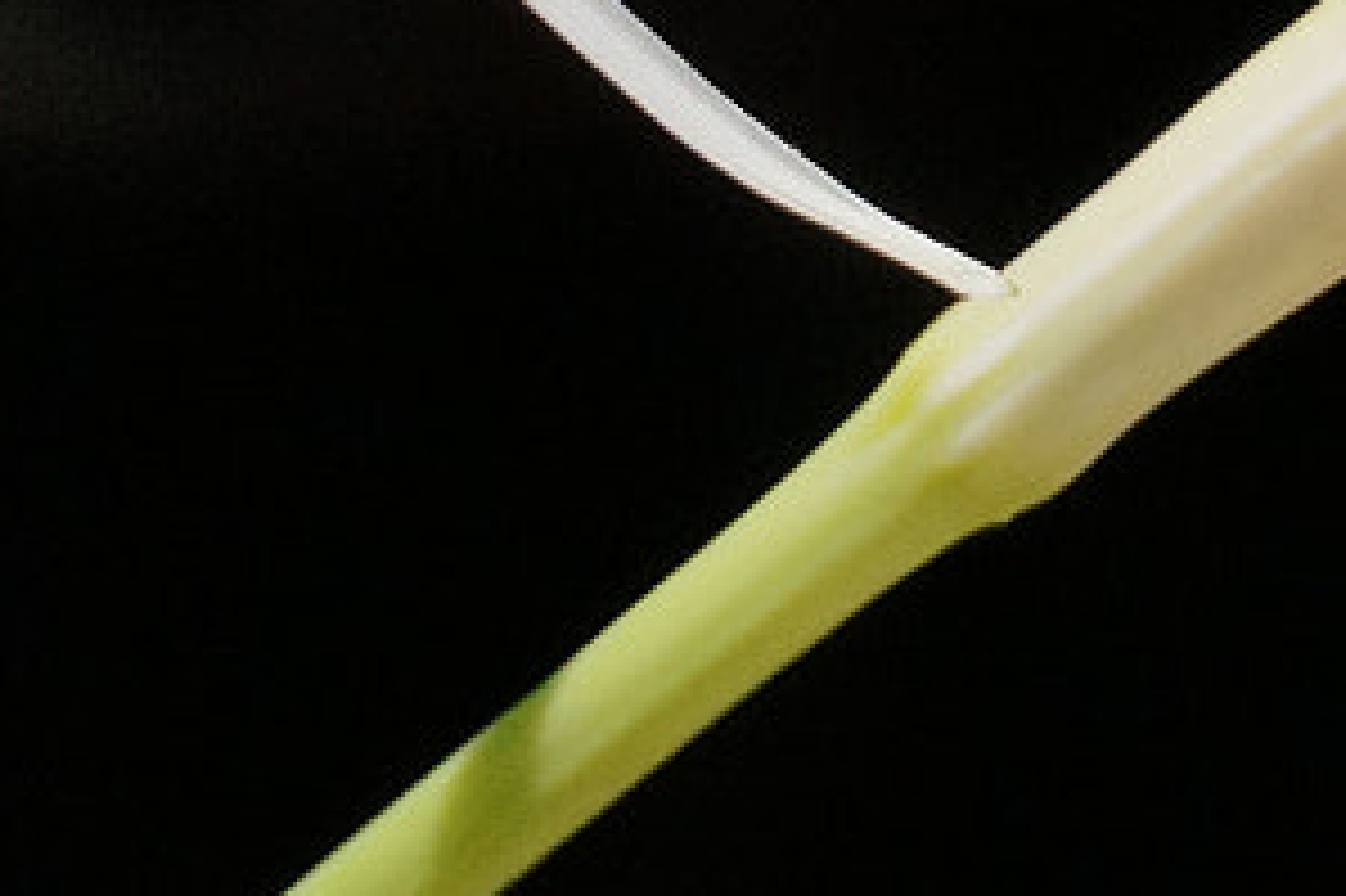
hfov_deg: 1.2
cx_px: -1526
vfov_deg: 0.8
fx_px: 62926
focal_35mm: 1684
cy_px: -556
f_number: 10
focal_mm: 210
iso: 800
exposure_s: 1/3200
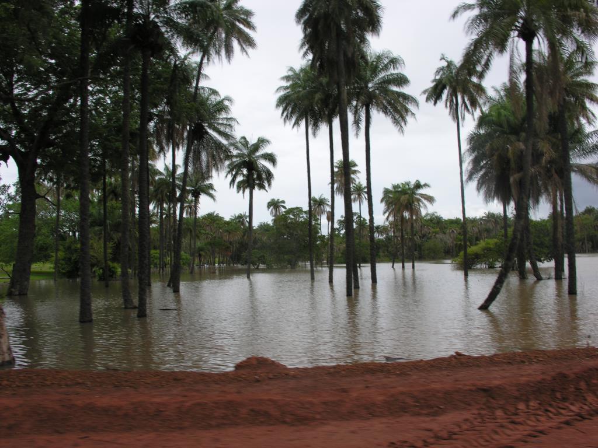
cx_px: 299
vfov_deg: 40.7
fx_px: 605
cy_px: 224
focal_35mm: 35
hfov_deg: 52.6
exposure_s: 1/226
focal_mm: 8.9
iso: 50
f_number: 6.3
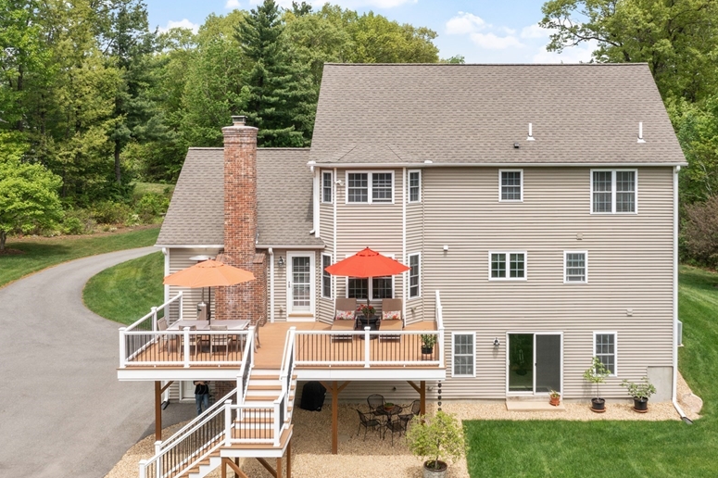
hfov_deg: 51.6
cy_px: 221
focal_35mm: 37
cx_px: 428
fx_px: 738
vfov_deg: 35.9
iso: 100
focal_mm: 10.26
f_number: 5.6
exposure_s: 1/400
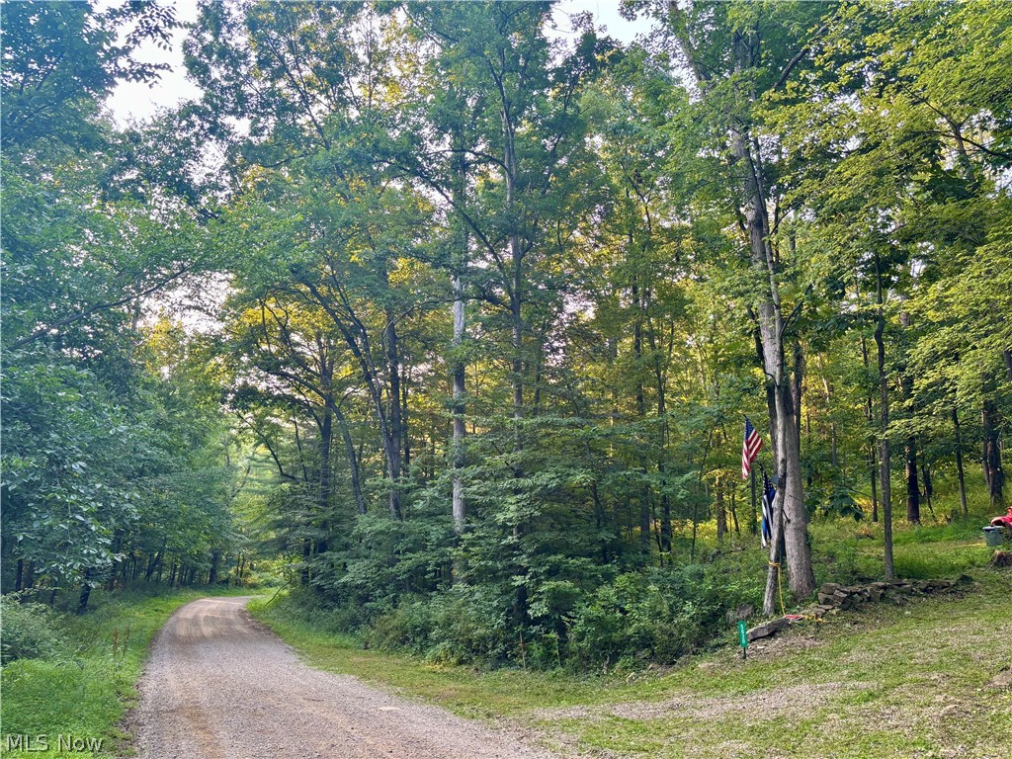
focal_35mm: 26
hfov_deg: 67.3
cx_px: 506
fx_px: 760
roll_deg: -3.3
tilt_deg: +10.5
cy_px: 380
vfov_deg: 53.1
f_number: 1.6
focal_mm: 5.96
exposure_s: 1/121
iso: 100
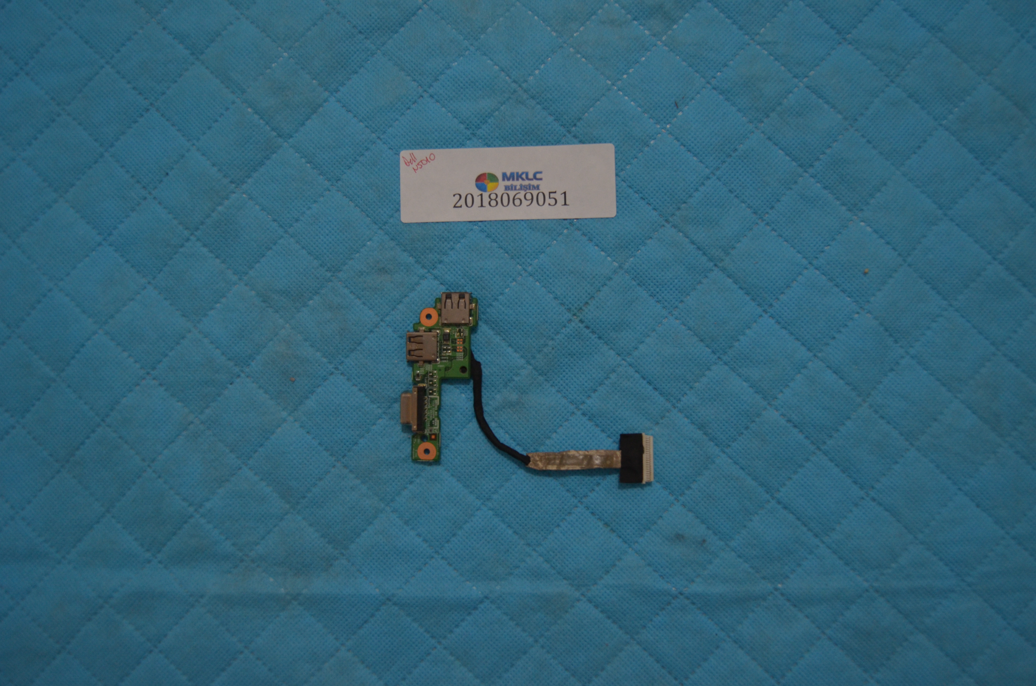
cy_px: 343
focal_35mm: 30
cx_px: 518
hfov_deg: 62.0
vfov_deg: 43.4
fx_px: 862
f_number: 3.5
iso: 800
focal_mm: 20
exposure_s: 1/40
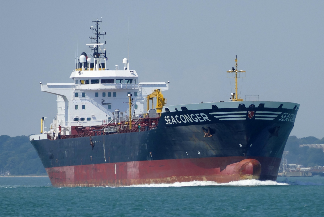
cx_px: 162
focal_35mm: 639
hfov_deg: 3.2
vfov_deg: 2.2
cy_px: 108
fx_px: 5753
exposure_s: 1/2000
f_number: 4
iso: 125
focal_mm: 146
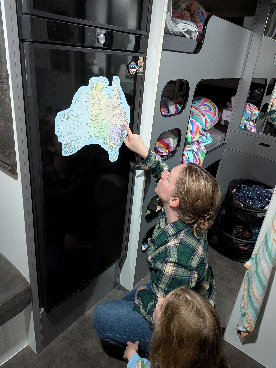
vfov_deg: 71.6
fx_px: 255
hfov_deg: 56.8
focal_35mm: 24
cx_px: 138
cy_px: 184
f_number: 1.7
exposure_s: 1/100
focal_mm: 4.53
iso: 2283
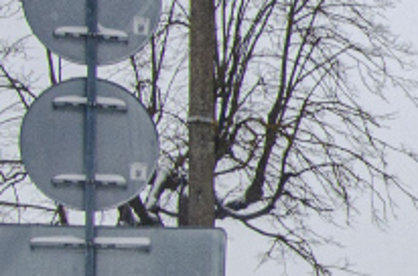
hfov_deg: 7.5
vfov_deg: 5.2
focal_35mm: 265
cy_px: 96
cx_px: 802
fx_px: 3068
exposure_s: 1/800
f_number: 4.5
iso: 160
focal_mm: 28
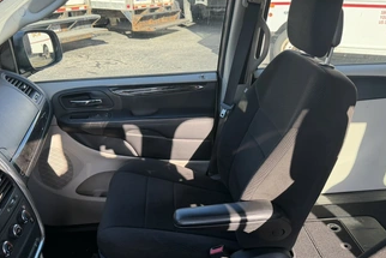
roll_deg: -1.7
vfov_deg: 42.3
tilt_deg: -27.7
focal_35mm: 31
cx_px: 192
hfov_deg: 60.3
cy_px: 144
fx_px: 333
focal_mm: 6.76
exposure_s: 1/612
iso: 100
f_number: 1.78
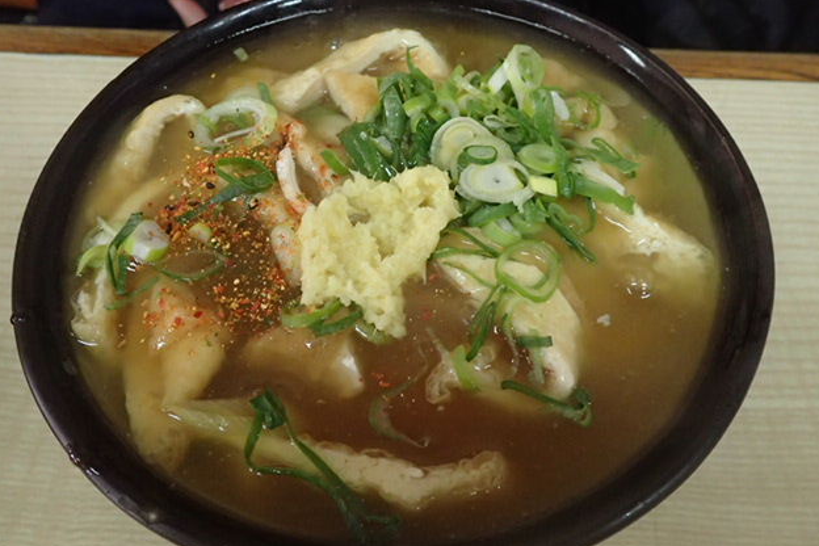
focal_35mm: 32
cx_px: 408
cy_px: 257
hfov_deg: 58.7
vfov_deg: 41.1
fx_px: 728
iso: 800
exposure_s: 1/100
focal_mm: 5.5
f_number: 2.3
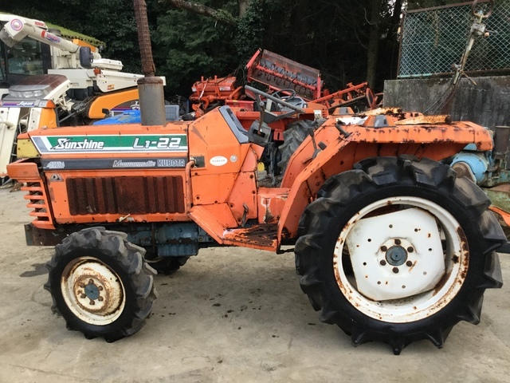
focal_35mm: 31
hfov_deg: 58.4
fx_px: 457
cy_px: 192
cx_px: 255
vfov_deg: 45.4
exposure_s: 1/30
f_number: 2.4
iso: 32
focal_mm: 3.3
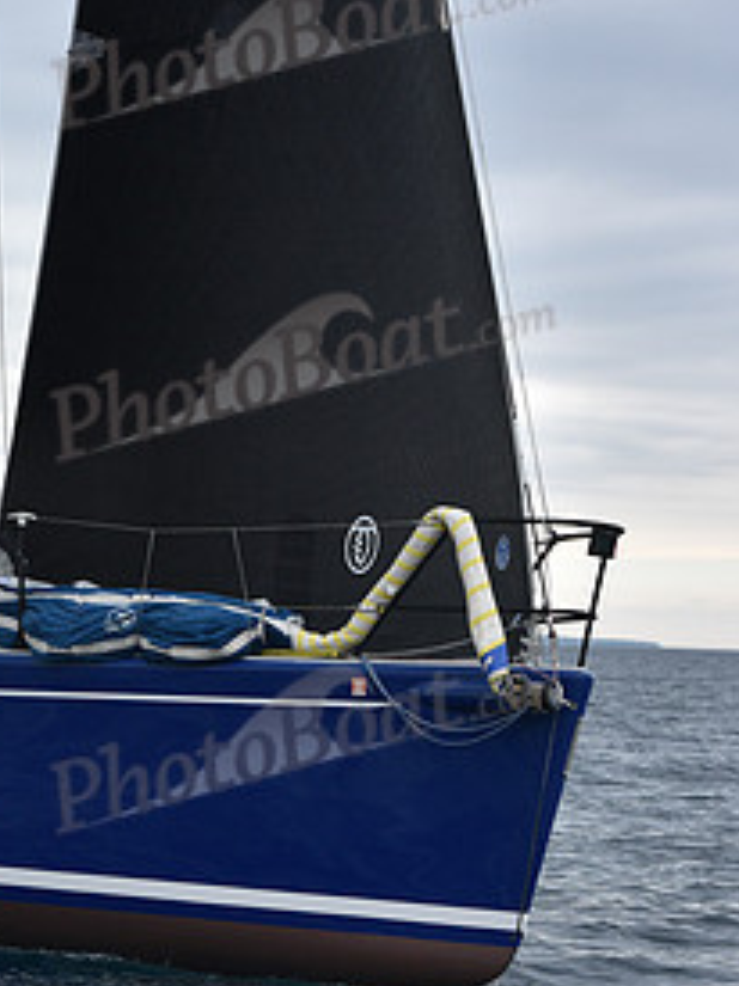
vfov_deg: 13.9
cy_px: 604
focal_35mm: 142
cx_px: -133
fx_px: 4045
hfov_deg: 10.3
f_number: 5
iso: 250
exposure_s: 1/800
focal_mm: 70
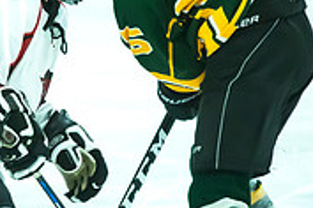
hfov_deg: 2.3
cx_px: 9
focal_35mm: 885
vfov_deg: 1.6
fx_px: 7694
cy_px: 126
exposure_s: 1/800
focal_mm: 270
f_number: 5.6
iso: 6400
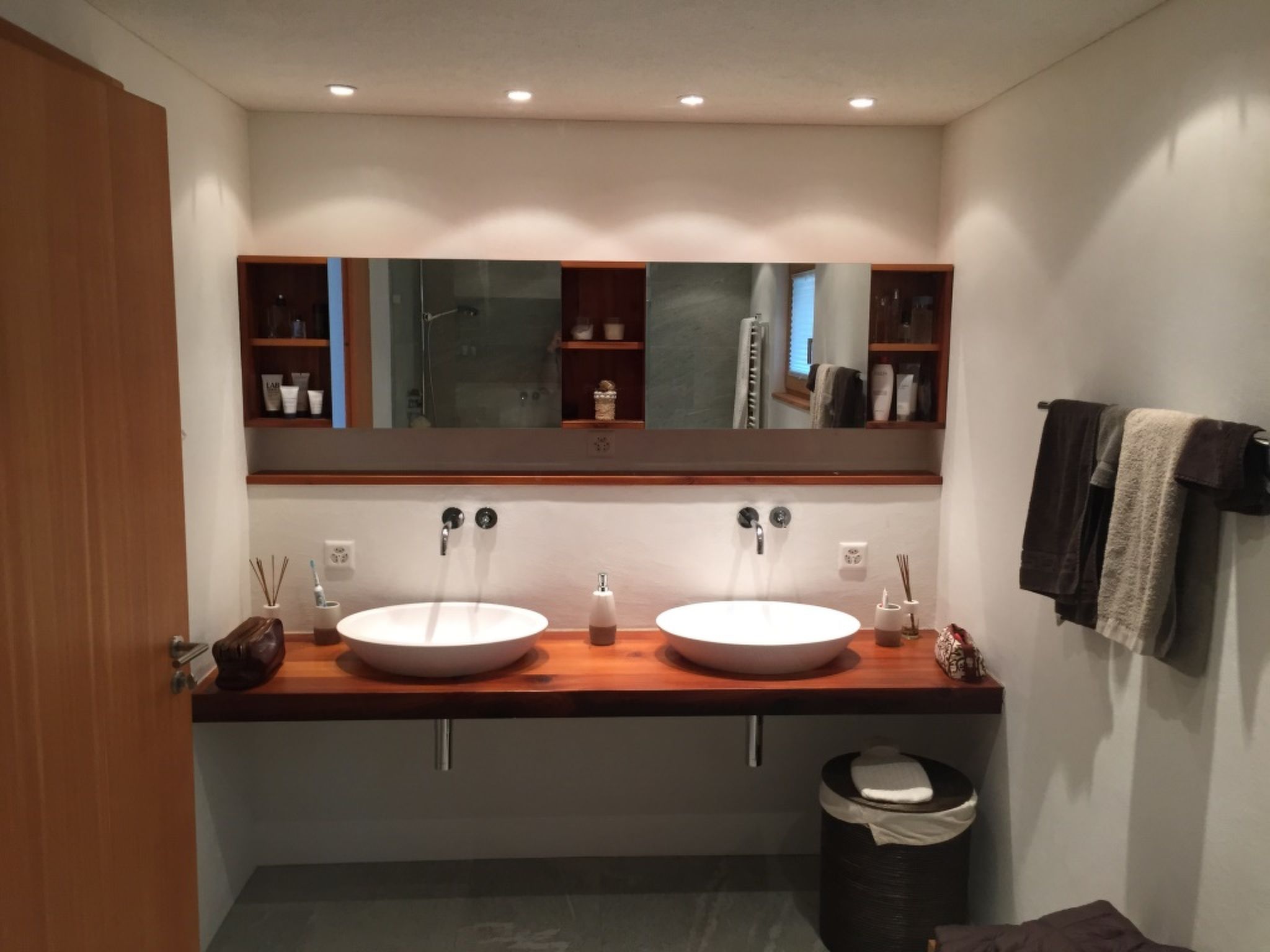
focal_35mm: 29
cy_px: 476
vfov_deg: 48.2
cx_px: 635
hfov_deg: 61.7
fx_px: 1064
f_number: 2.2
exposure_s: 1/33
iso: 125
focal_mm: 4.15
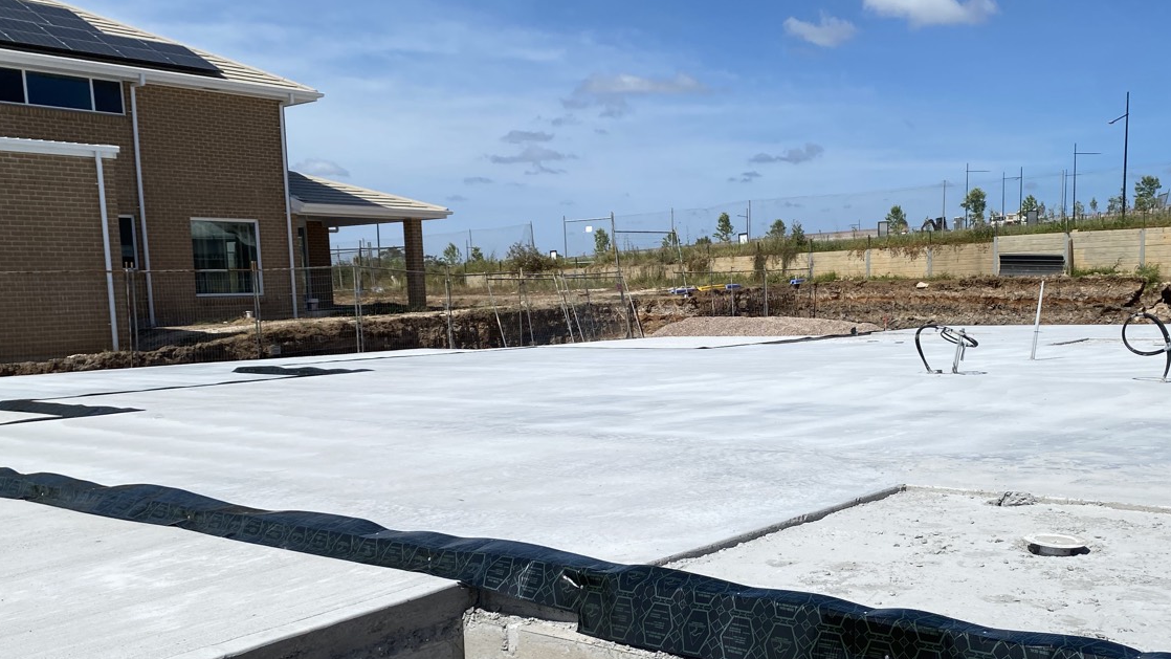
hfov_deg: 52.6
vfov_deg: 30.8
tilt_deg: -9.3
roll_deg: +1.2
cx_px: 663
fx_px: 1180
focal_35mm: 38
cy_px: 471
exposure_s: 1/6061
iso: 32
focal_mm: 4.25
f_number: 1.8
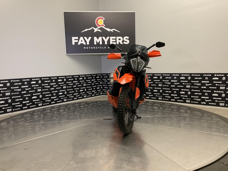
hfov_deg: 61.7
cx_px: 114
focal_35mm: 29
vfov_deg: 48.2
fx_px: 191
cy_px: 86
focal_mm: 3
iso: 200
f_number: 1.8
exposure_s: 1/60
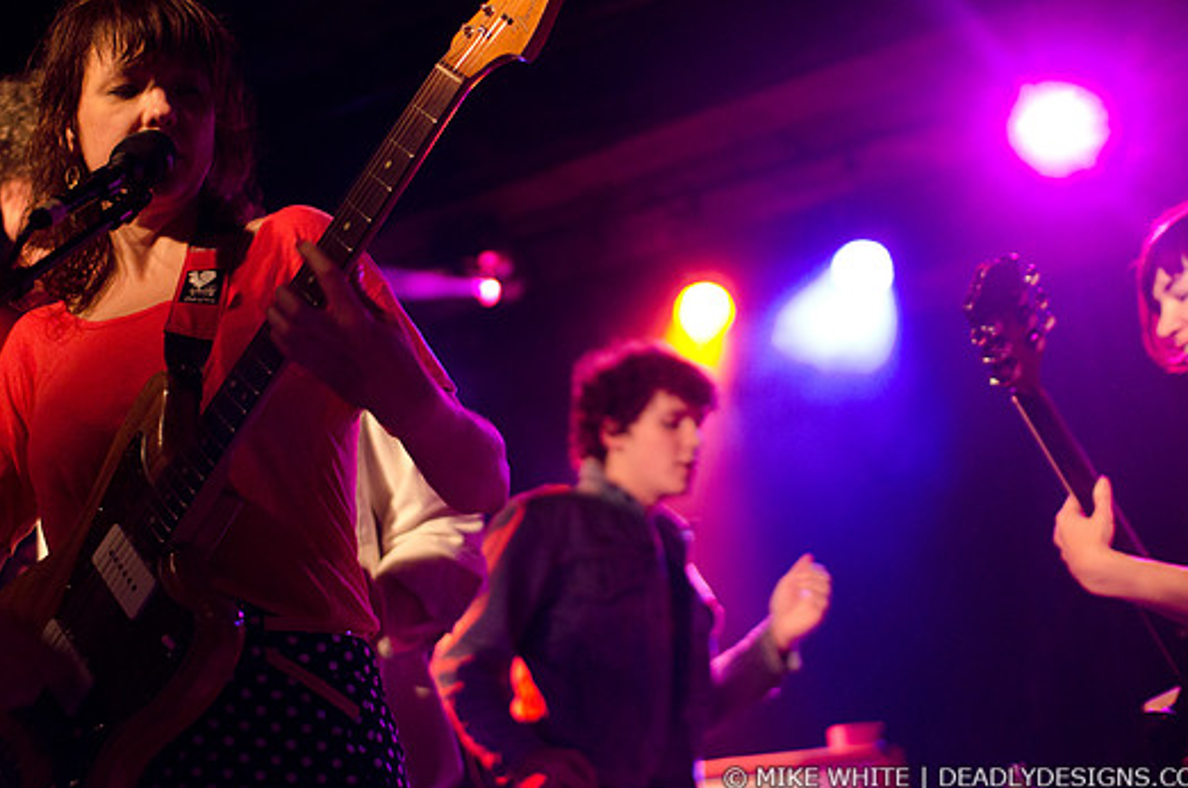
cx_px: 567
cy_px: 360
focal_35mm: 50
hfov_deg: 39.7
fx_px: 1647
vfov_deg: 26.9
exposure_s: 1/100
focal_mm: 30
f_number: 1.8
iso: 1600
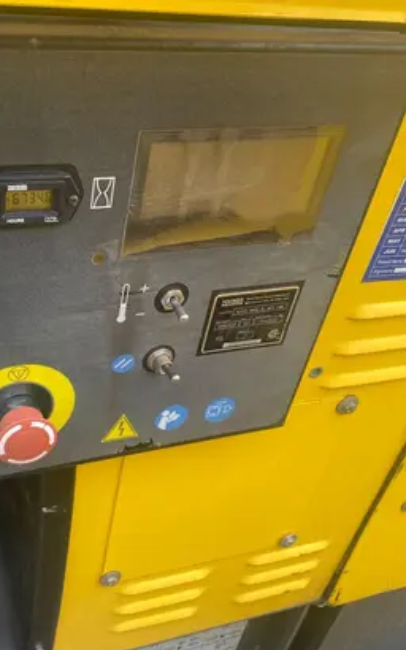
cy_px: 326
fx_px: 655
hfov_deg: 33.6
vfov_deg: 52.8
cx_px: 94
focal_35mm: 37
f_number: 1.8
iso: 32
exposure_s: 1/255
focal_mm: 4.25
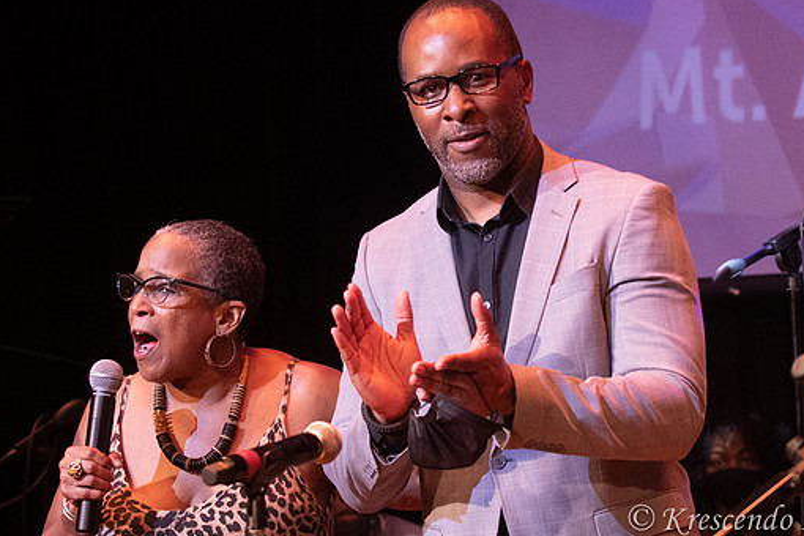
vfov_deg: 9.2
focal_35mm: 149
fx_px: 3327
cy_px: 243
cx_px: 554
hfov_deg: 13.7
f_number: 4
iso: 3200
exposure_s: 1/250
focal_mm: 70
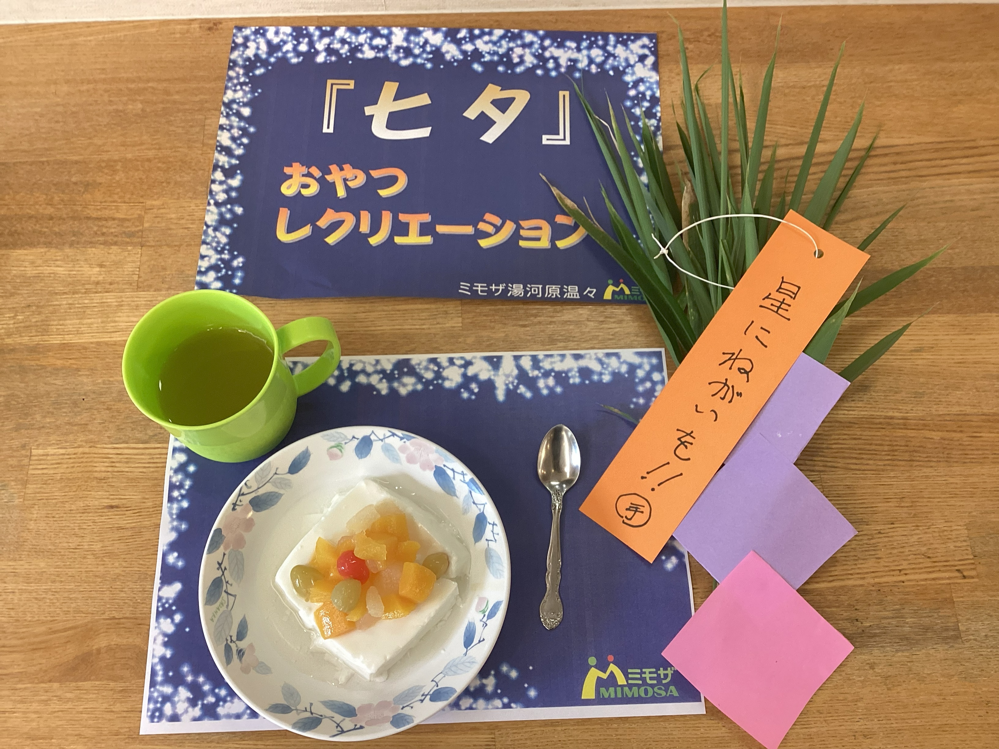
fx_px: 895
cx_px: 500
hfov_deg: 58.4
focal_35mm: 31
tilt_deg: -68.5
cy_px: 374
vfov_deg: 45.4
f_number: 2.4
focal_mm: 3.3
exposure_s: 1/50
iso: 125
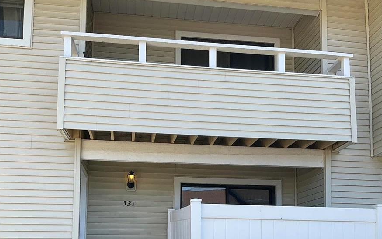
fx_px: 437
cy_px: 211
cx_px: 190
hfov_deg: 47.2
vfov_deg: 29.4
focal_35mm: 42
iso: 16
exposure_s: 1/574
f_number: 1.8
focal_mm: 3
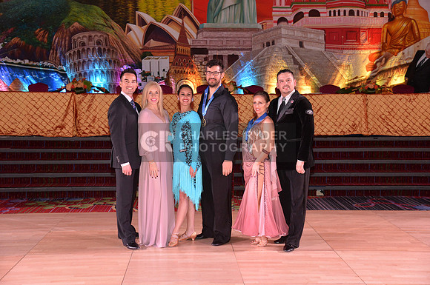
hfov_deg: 39.6
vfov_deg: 26.9
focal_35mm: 50
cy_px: 142
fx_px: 596
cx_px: 215
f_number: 4.5
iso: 2500
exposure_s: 1/250
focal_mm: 50
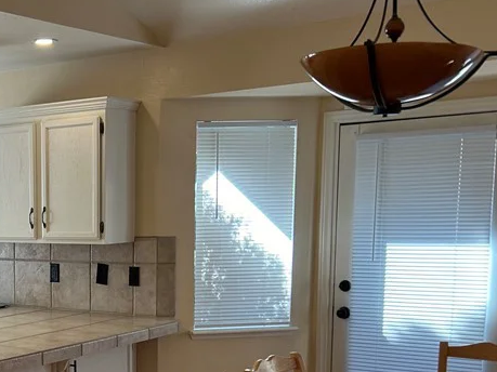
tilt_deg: -7.3
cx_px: 2
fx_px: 833
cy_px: 318
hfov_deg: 30.9
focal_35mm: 58
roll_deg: +1.6
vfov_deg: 24.6
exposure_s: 1/128
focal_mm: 5.7
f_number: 1.5
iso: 32
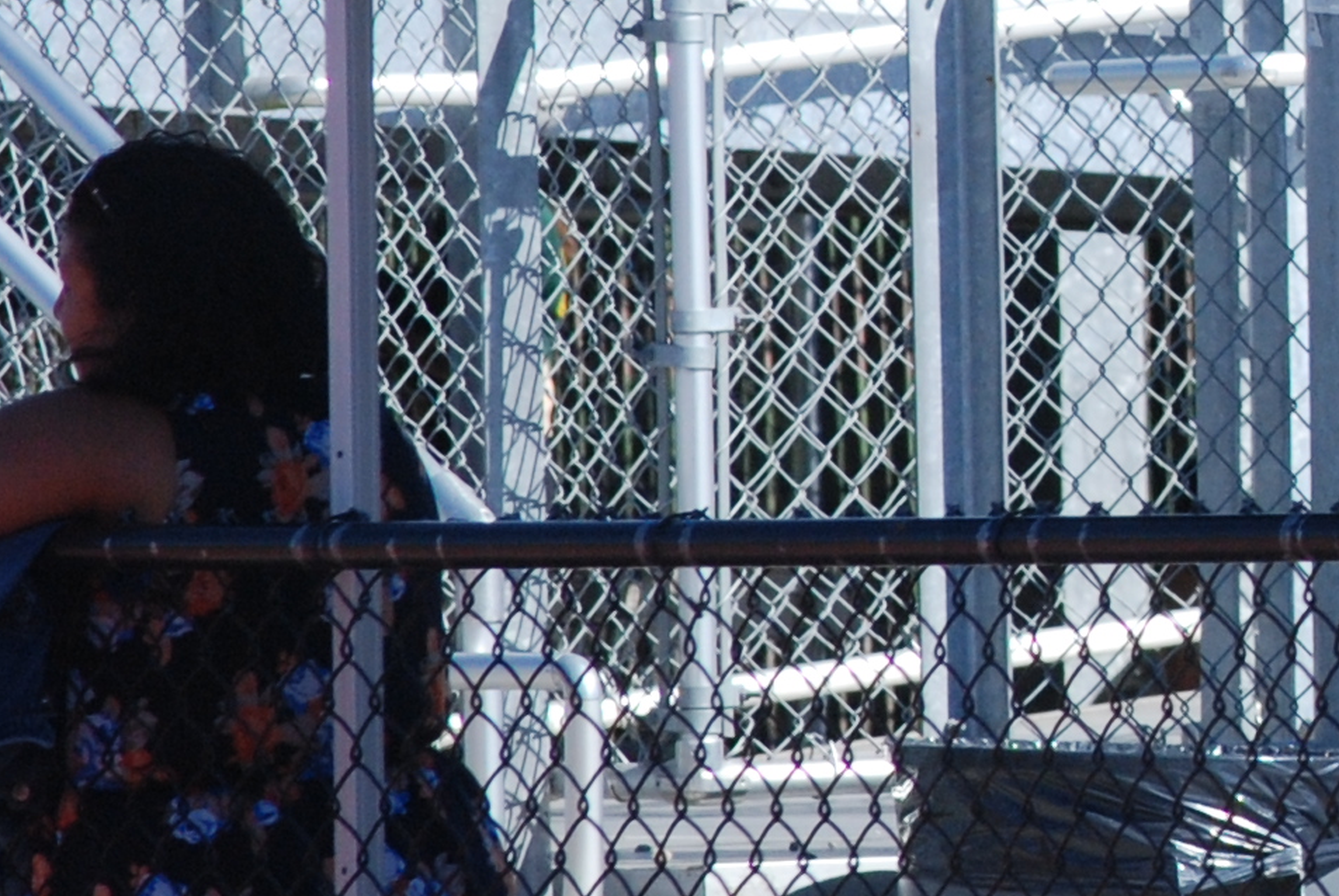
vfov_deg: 1.8
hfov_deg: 2.7
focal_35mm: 762
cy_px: -60
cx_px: 2546
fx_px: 28378
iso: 400
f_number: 8
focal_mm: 125
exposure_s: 1/1000
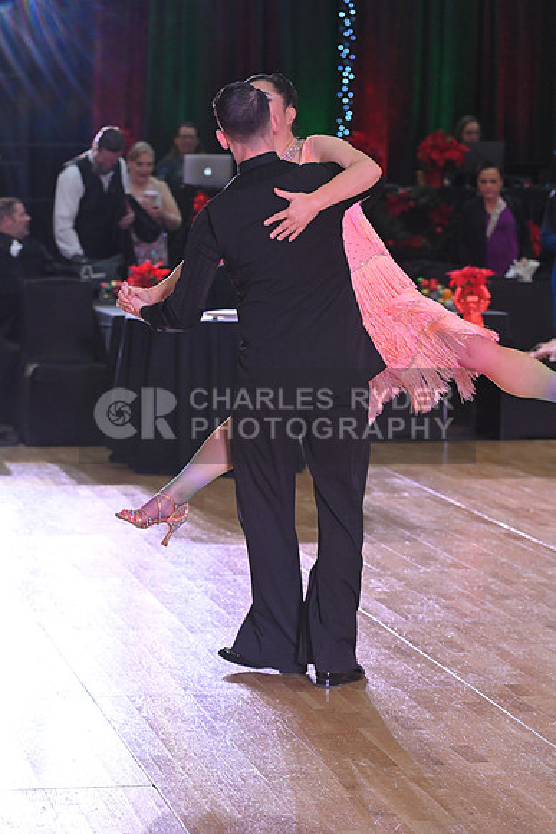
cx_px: 278
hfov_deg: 12.2
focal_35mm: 112
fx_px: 2593
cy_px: 417
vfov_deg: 18.3
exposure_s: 1/320
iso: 2000
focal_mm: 112
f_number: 5
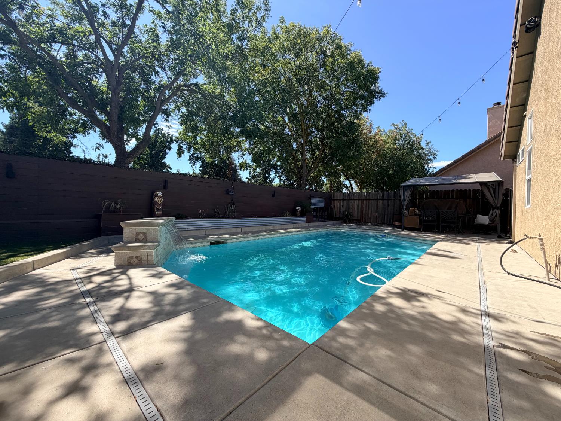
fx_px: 227
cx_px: 280
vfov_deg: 85.7
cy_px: 210
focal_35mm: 14
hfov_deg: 102.1
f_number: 2.2
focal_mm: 2.22
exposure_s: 1/770
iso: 40
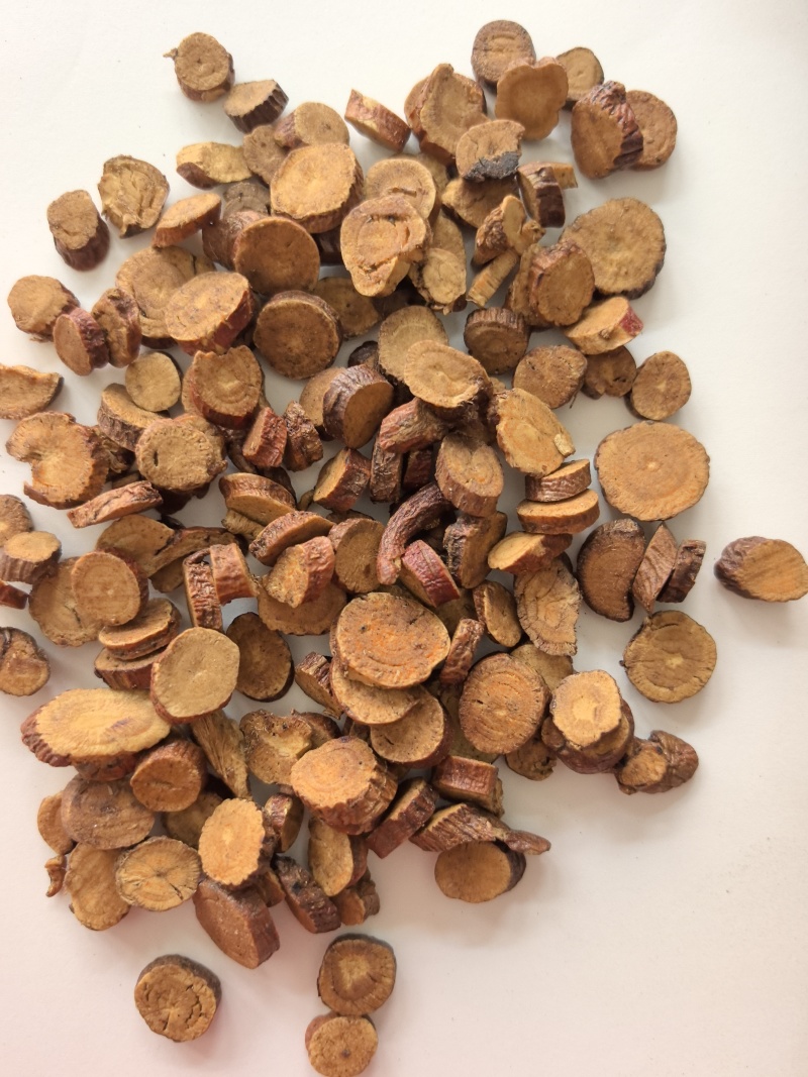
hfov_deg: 51.3
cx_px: 404
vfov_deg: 65.3
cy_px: 538
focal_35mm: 27
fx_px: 840
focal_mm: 6.98
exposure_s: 1/50
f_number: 2
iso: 200
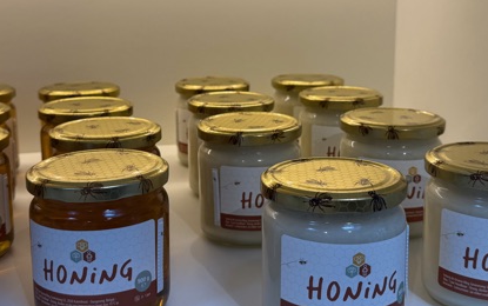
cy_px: 101
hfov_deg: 41.0
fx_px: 652
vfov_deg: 26.2
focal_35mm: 49
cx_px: 242
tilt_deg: -10.7
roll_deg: +0.7
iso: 64
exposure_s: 1/256
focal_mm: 6.76
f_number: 1.78
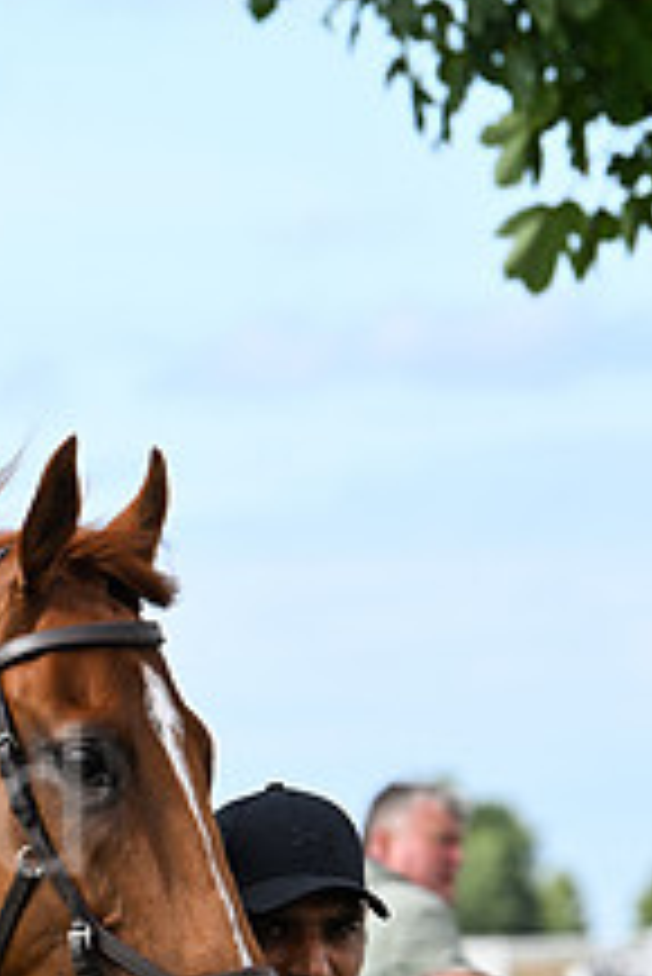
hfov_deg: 3.0
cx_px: -490
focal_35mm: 454
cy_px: 843
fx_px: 12313
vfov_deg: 4.5
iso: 500
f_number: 5.6
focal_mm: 170
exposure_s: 1/1600
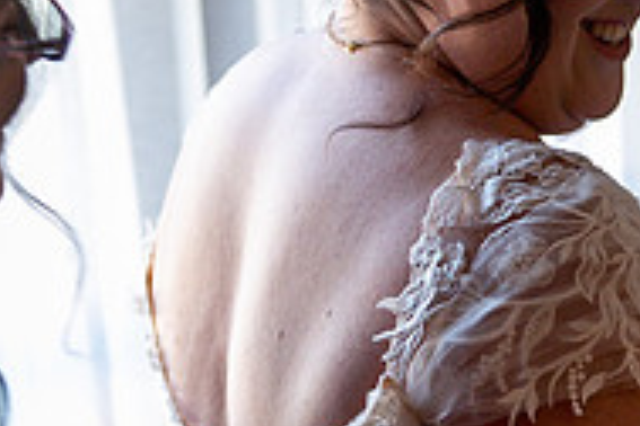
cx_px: 437
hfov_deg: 13.9
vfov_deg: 9.3
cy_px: 421
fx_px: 2613
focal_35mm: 147
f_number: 2.8
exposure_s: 1/160
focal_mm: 48
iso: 1000
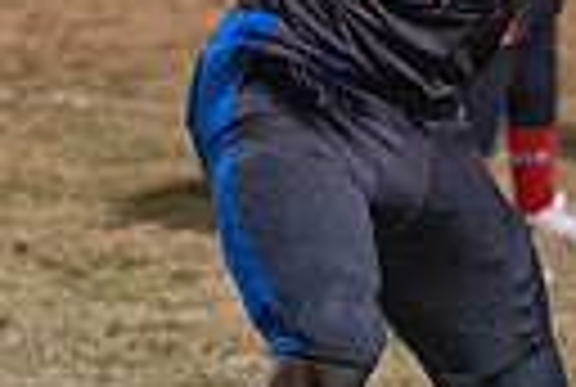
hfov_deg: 5.9
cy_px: 248
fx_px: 5565
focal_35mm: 347
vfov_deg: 4.0
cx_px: 523
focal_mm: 70
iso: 6400
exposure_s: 1/800
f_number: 2.8
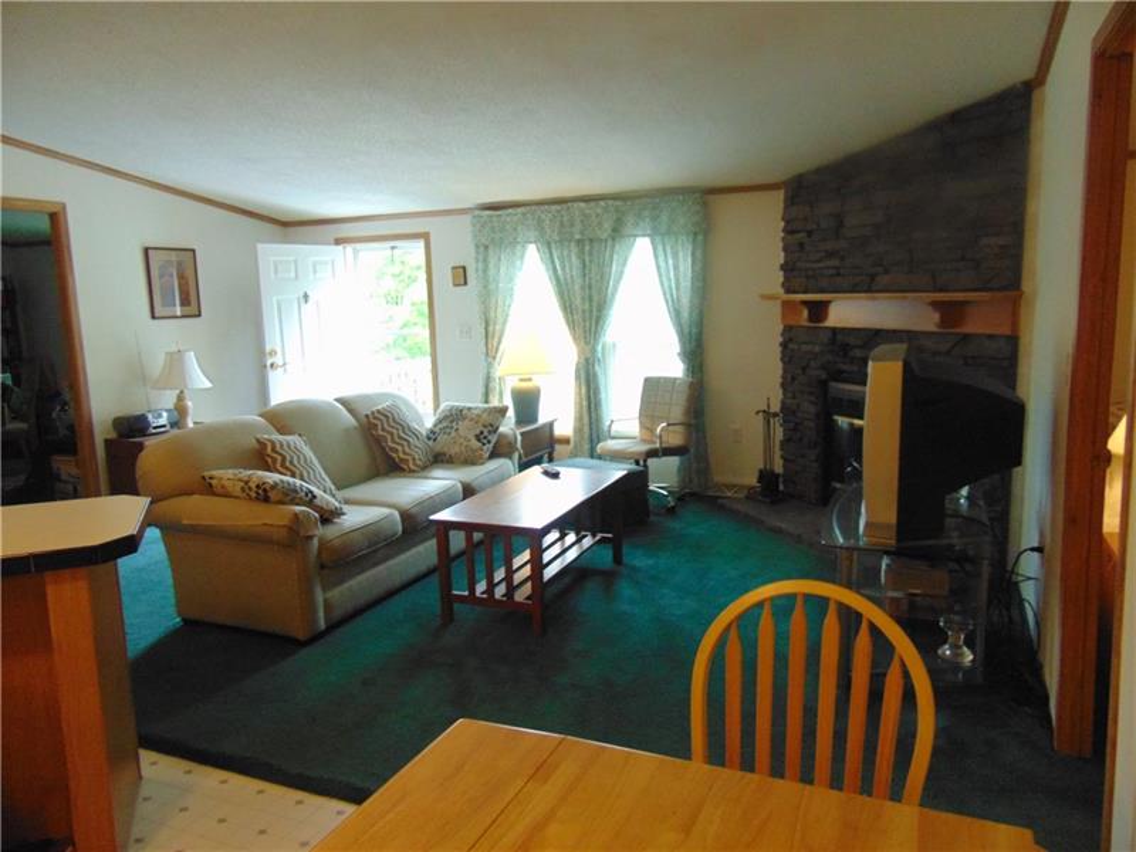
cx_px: 568
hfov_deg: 69.4
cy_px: 426
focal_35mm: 25
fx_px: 820
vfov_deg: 54.9
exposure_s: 1/30
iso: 320
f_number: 3
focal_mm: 4.5
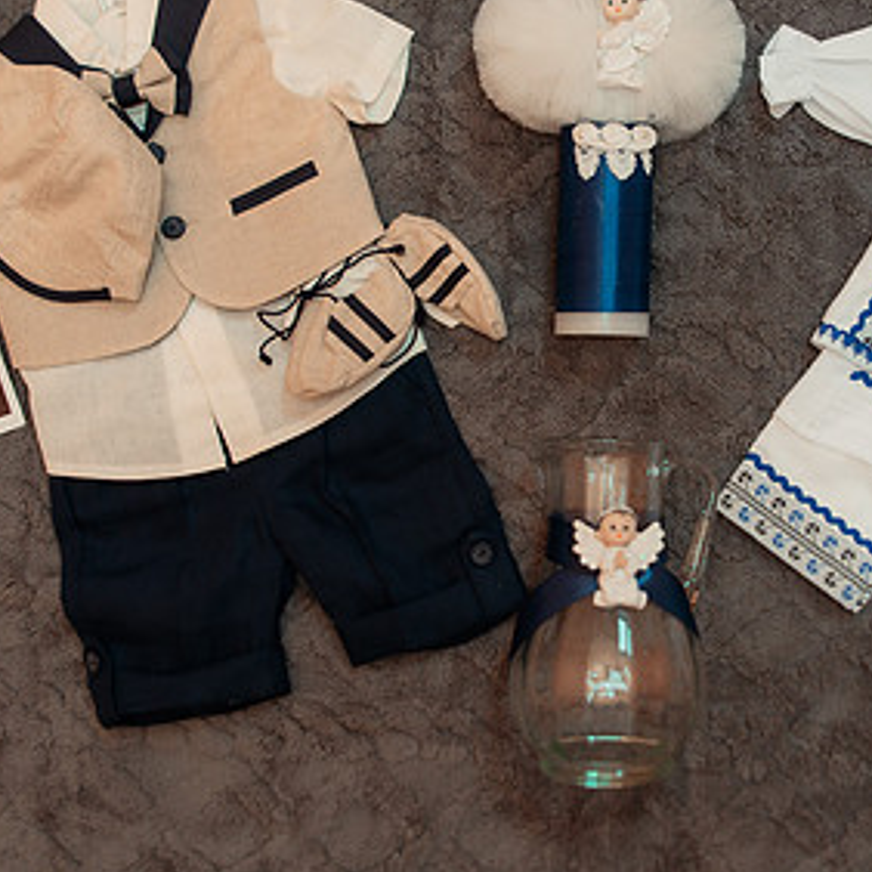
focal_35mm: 45
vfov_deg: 37.2
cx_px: 589
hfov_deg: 37.1
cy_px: 298
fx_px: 1282
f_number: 3.5
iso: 400
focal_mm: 24
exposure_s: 1/125
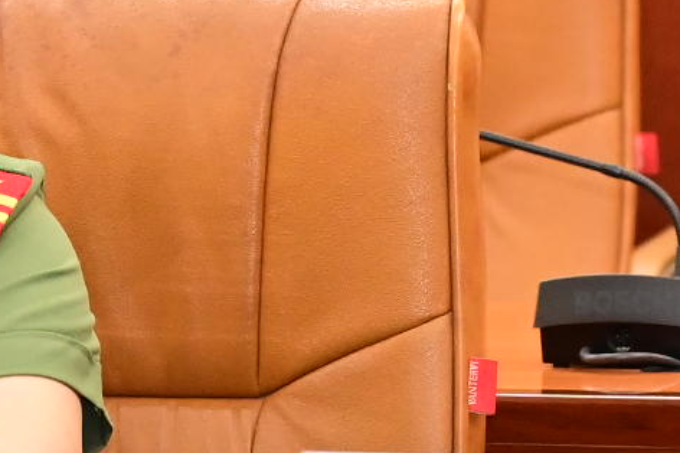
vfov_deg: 2.7
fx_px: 9438
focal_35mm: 500
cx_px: -167
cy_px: -342
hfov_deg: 4.1
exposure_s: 1/200
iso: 2500
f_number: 4
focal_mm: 78
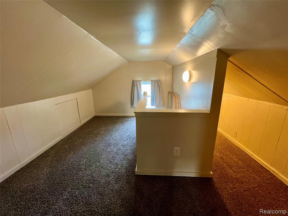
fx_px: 108
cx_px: 144
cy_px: 108
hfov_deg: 106.2
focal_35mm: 13
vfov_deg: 89.9
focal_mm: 1.57
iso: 250
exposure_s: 1/60
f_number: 1.8
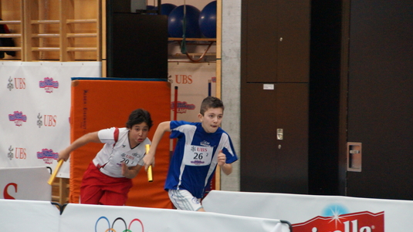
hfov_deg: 11.3
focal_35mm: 190
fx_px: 2081
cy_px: 134
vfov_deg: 6.4
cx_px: 205
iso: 3200
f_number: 5.6
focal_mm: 120
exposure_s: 1/125
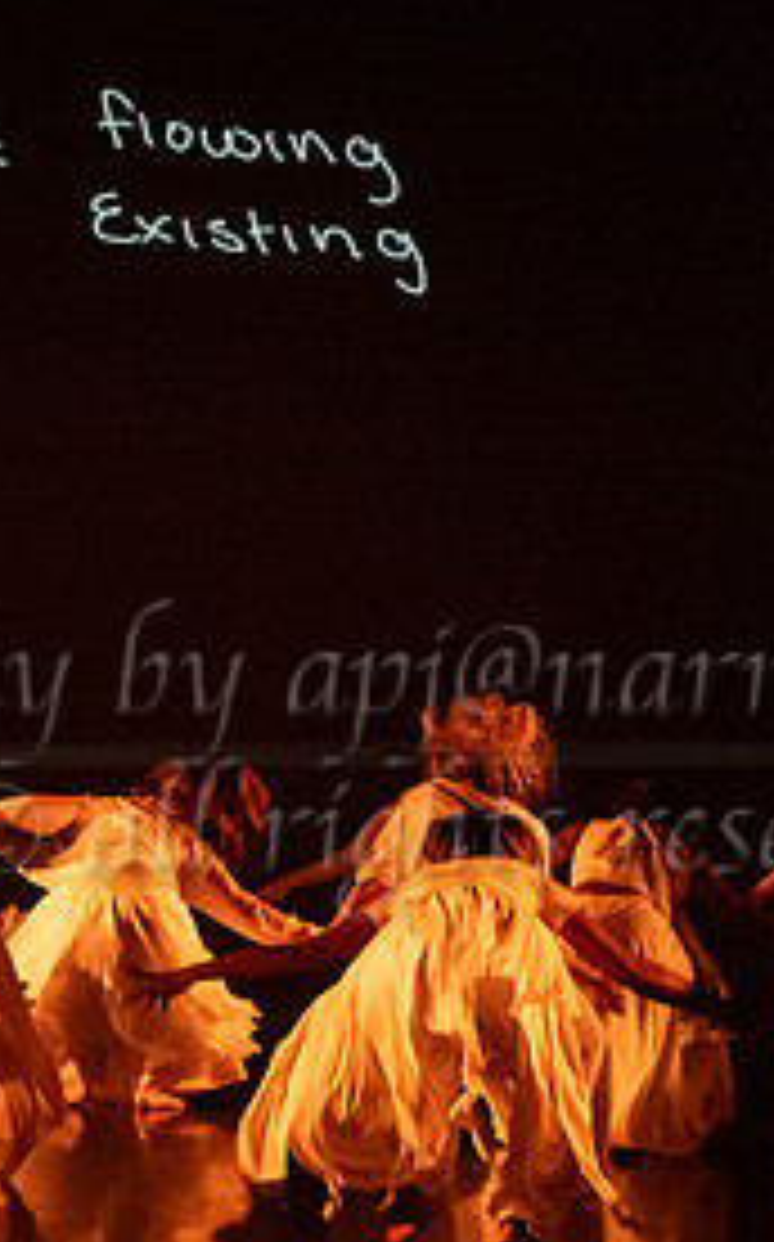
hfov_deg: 11.4
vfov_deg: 18.1
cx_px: 441
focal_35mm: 115
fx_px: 3889
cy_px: 749
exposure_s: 1/200
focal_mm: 53
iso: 4000
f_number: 3.5
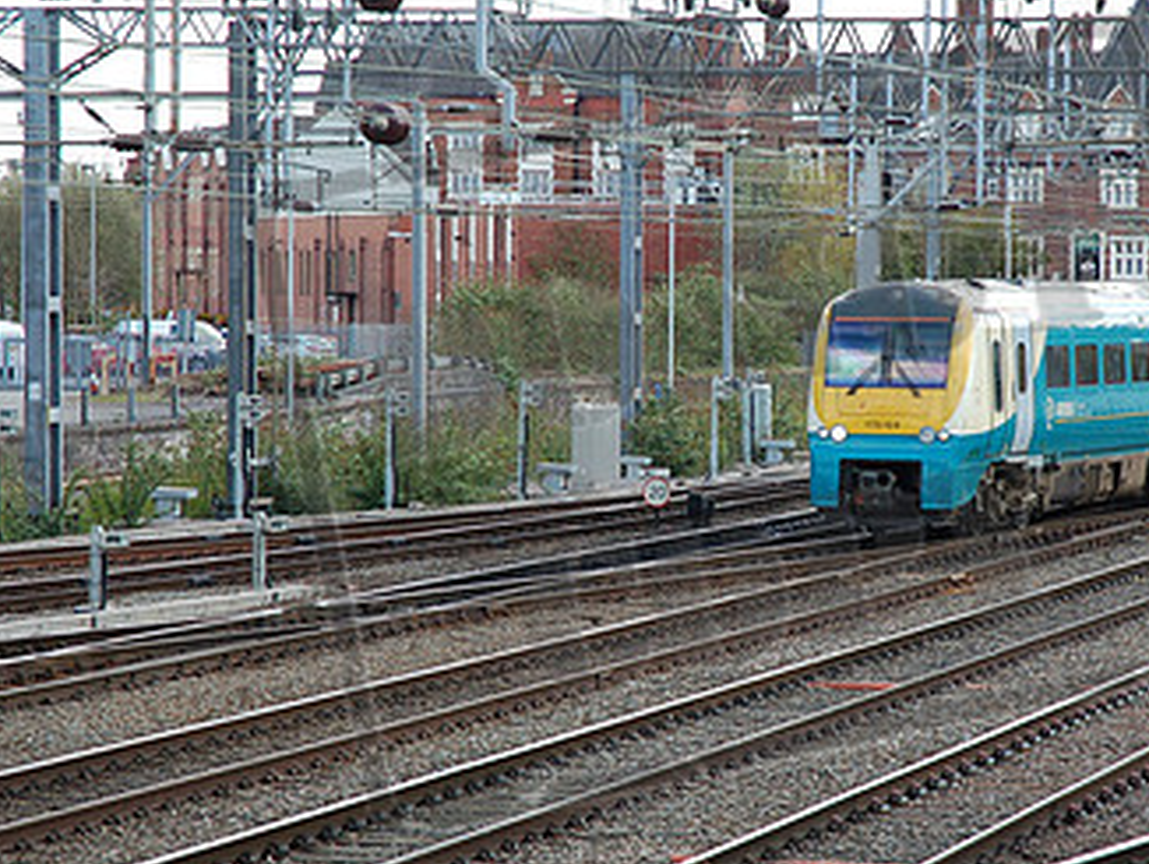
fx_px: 5282
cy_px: 434
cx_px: 758
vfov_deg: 9.3
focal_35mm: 159
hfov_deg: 12.4
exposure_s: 1/400
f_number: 5
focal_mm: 62
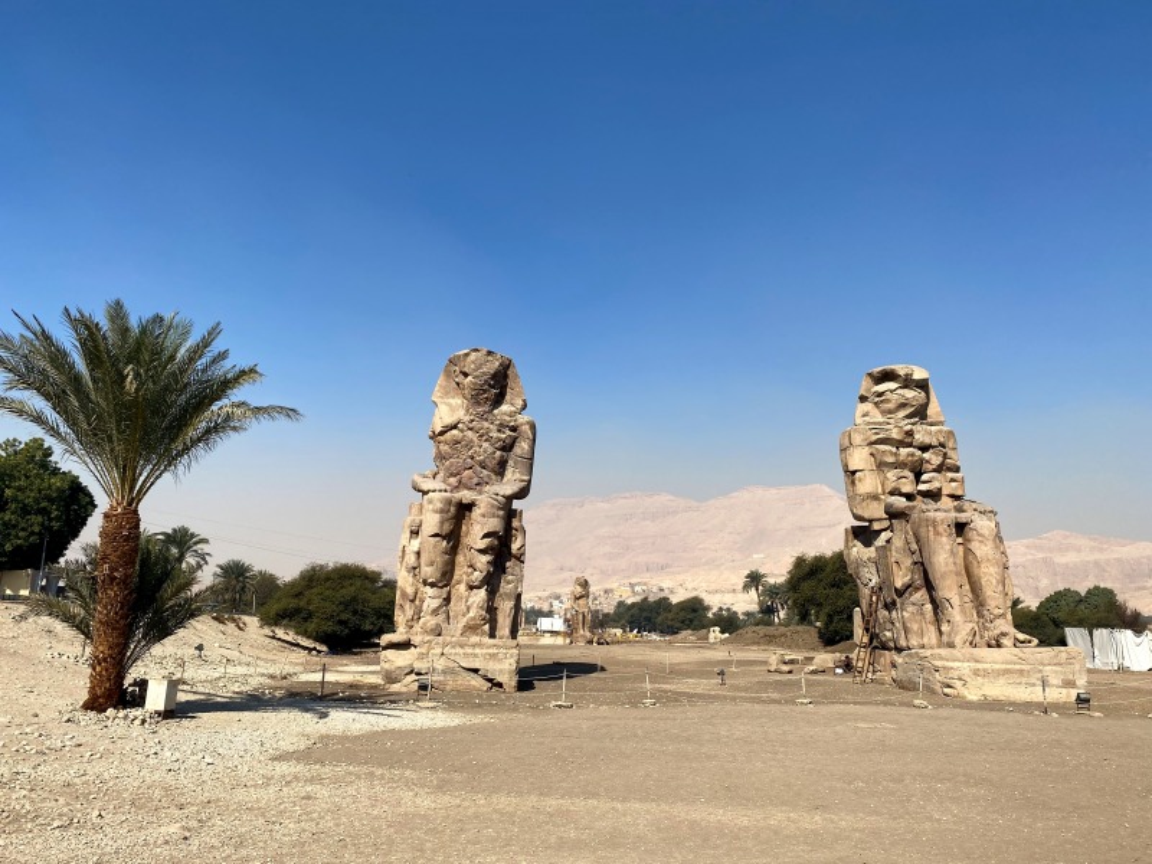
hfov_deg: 67.3
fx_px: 865
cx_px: 576
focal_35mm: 26
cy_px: 432
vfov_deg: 53.1
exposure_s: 1/4630
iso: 32
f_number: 1.8
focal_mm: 4.25
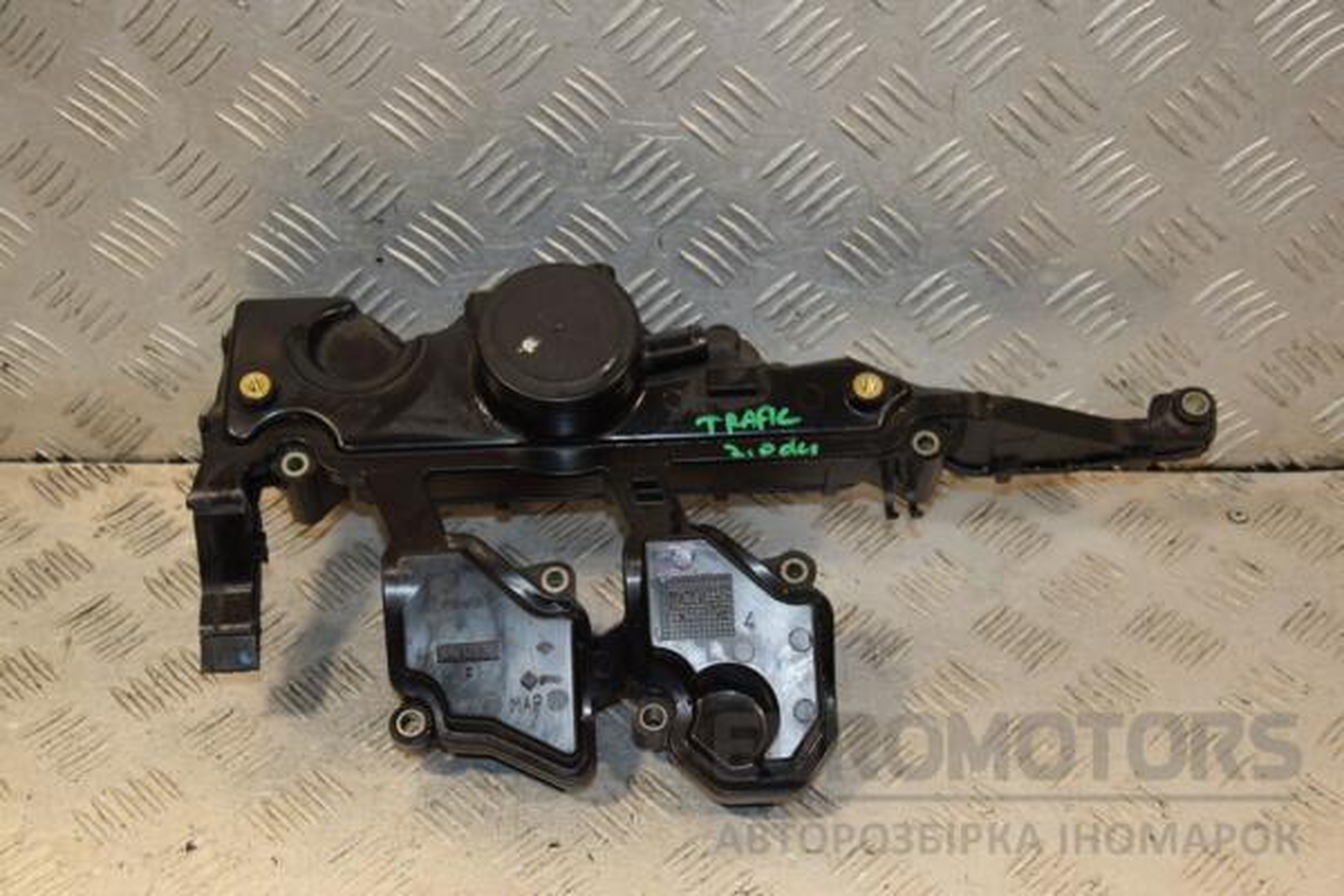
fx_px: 1960
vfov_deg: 25.8
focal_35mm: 52
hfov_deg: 37.9
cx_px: 672
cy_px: 448
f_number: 5
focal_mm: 35
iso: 800
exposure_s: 1/200
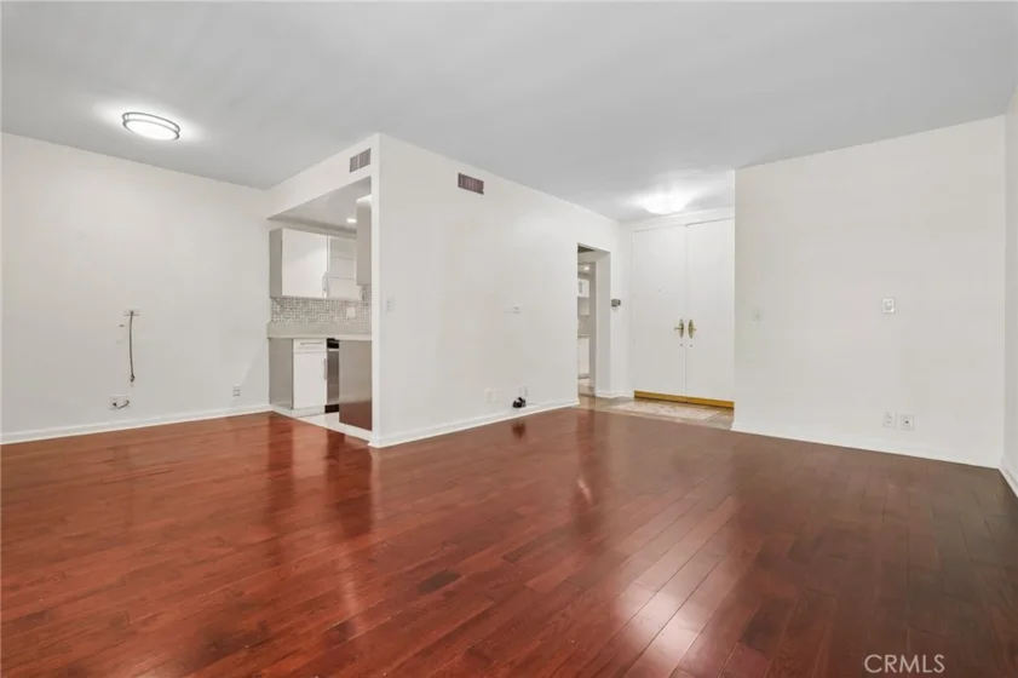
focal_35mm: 16
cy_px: 339
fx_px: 452
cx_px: 509
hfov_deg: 96.8
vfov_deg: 73.7
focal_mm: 16
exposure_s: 1/4
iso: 400
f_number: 11
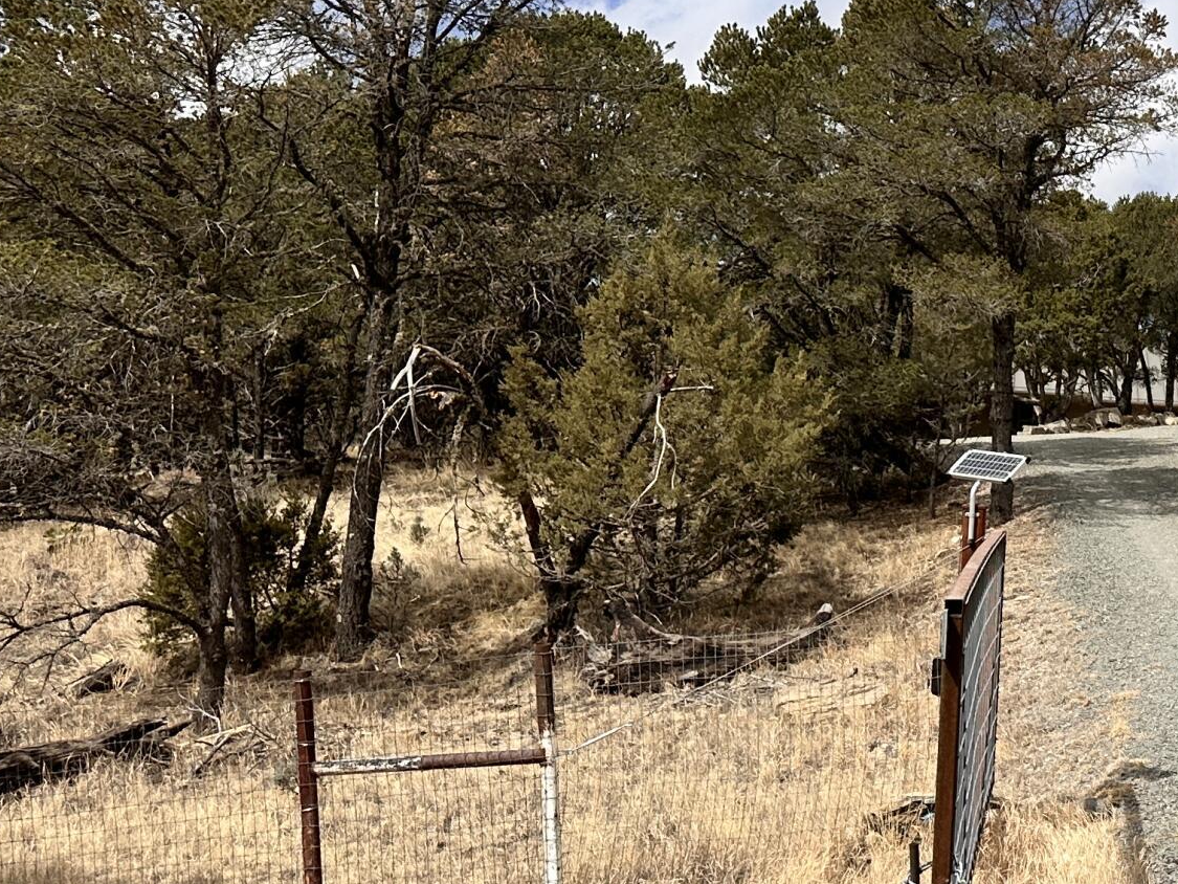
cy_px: 430
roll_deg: -2.6
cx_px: 1522
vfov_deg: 22.9
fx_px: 2178
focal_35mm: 64
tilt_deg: +2.4
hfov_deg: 26.0
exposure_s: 1/7042
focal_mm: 6.86
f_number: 1.78
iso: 80
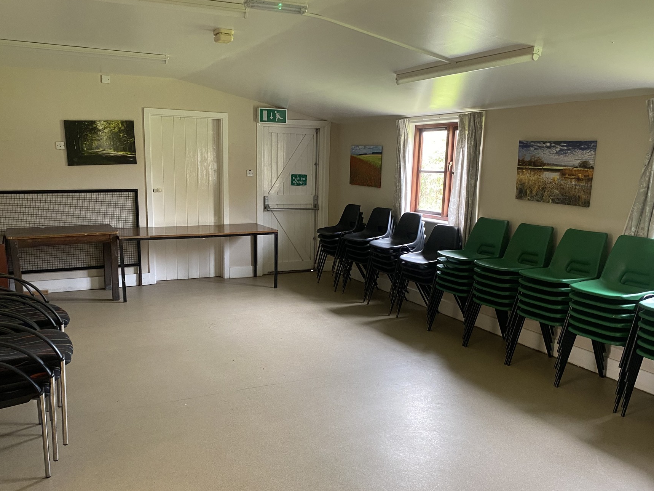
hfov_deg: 58.4
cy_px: 266
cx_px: 319
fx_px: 586
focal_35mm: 31
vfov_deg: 45.4
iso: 200
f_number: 1.8
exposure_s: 1/50
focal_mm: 4.25
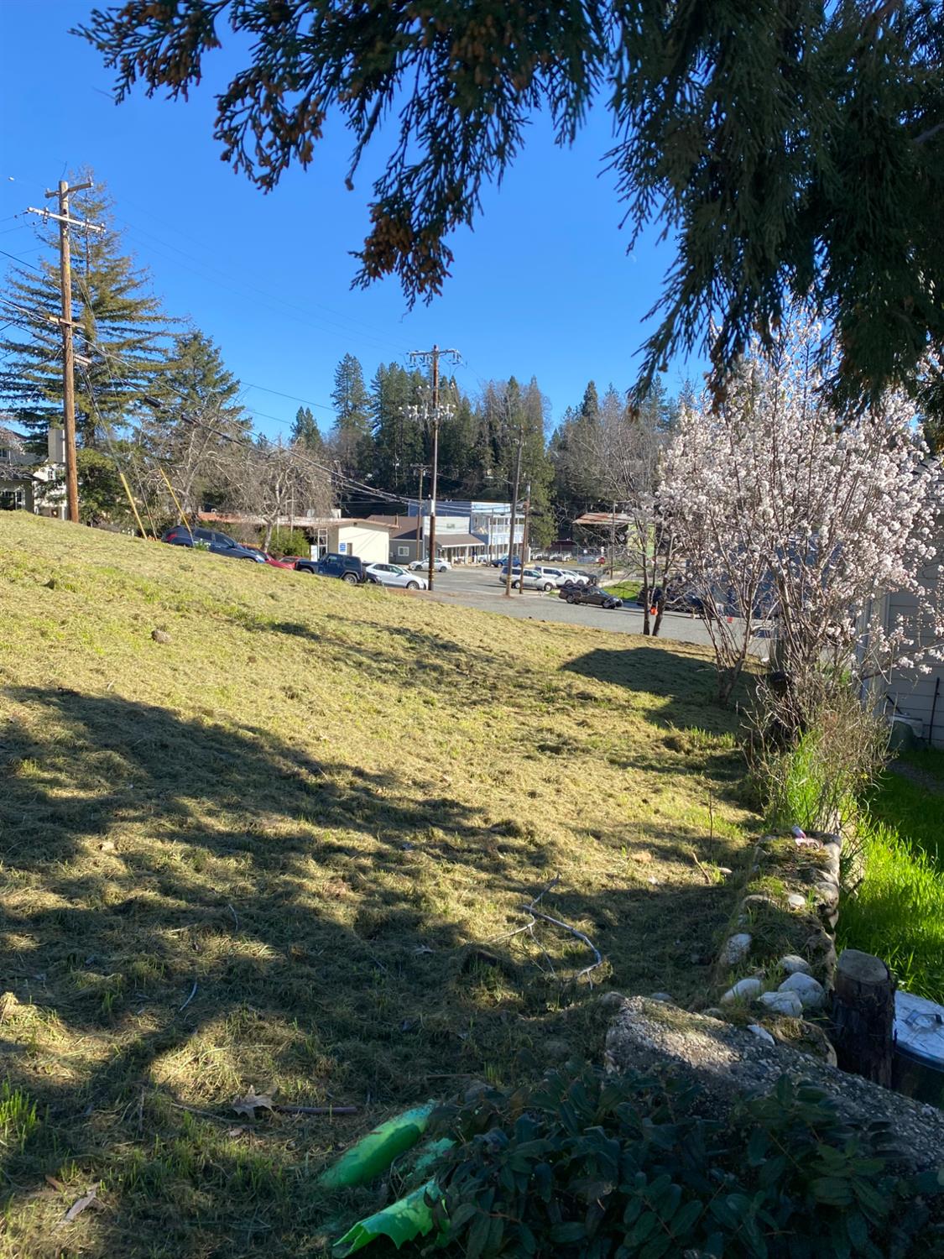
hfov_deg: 53.1
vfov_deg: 67.3
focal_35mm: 26
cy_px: 630
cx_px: 472
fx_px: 945
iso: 32
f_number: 1.8
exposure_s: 1/1316
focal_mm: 4.25
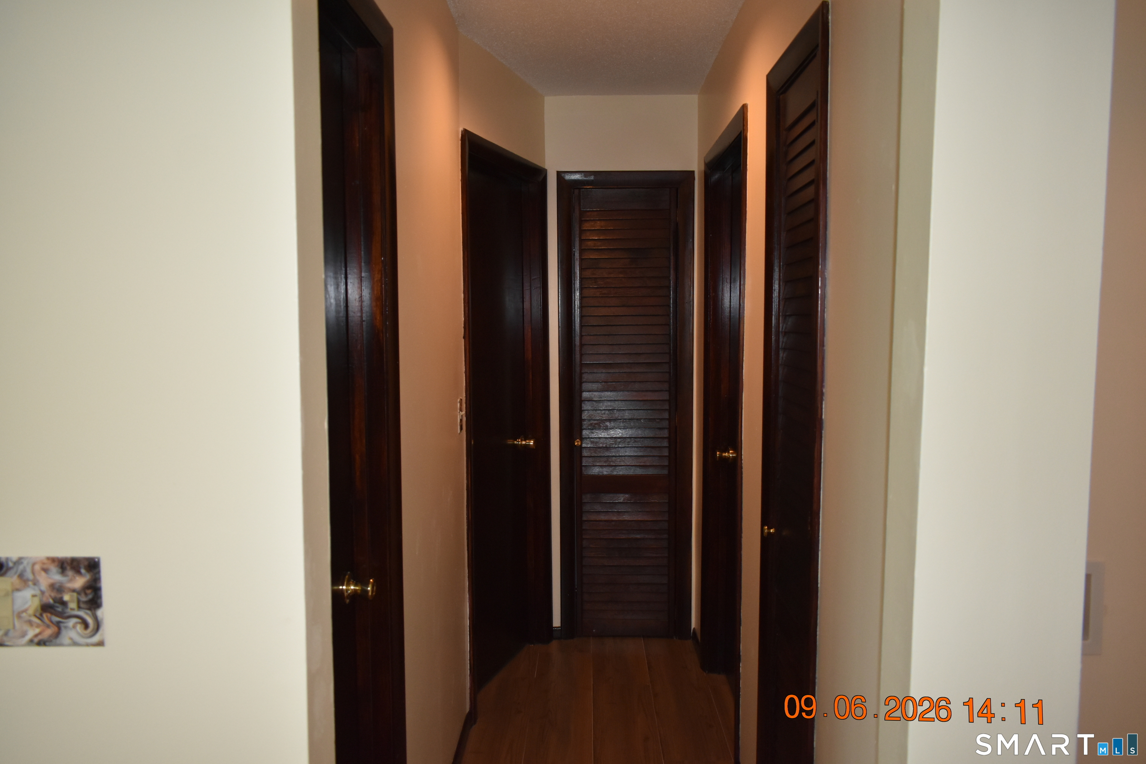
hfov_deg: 67.4
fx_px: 859
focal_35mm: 27
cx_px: 573
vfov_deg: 47.9
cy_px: 382
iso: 1100
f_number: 3.5
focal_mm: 18
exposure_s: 1/125
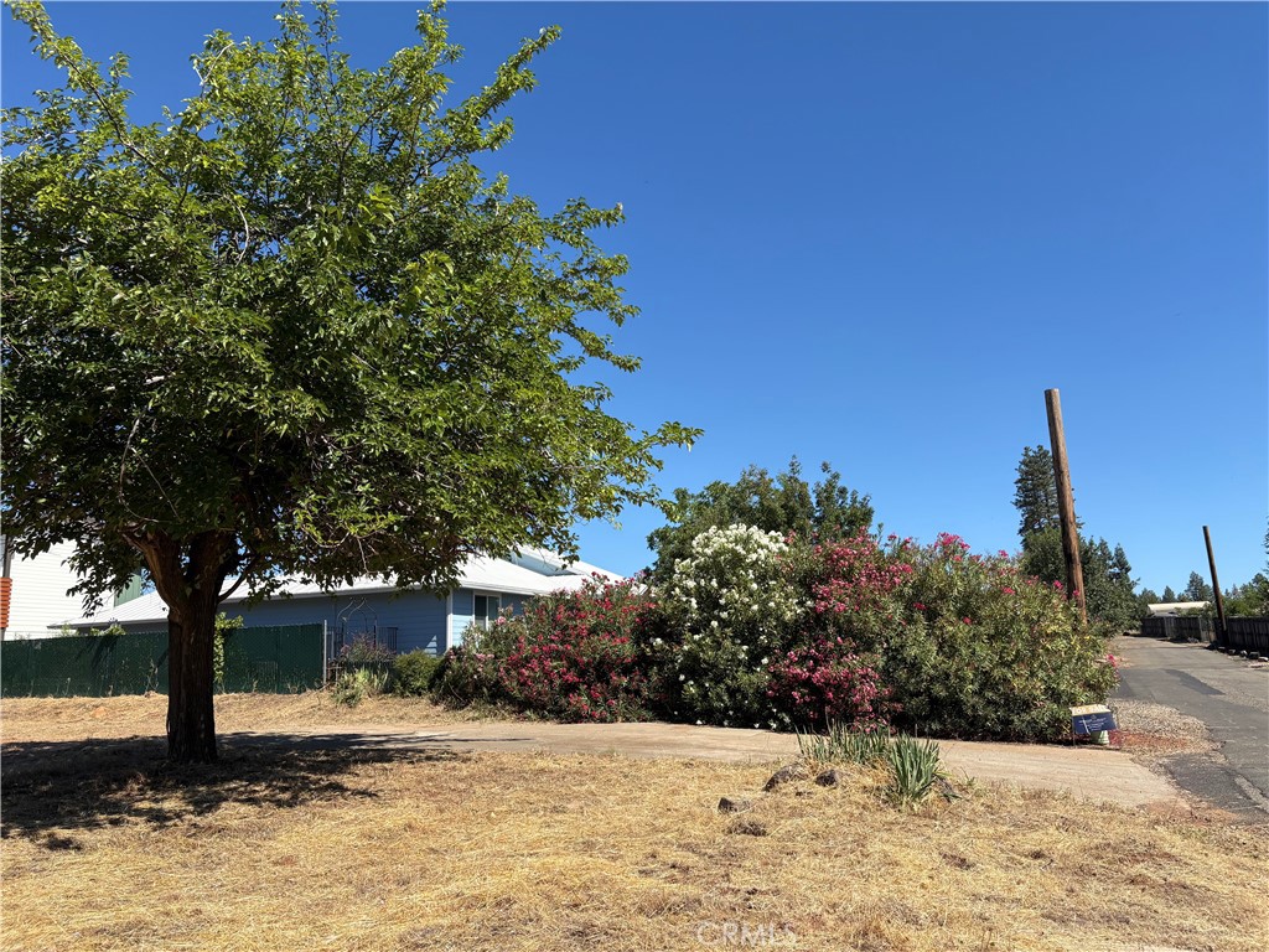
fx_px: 953
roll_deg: +2.0
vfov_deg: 53.1
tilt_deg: +12.5
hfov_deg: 67.3
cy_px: 476
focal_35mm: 26
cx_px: 634
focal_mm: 5.96
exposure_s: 1/2639
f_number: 1.6
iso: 50
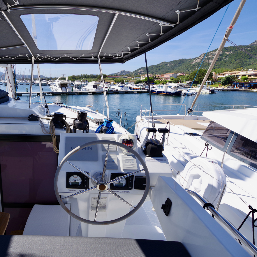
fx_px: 168
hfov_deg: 70.4
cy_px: 123
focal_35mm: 20
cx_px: 68
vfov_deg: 74.8
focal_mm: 15
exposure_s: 1/160
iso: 200
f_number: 11
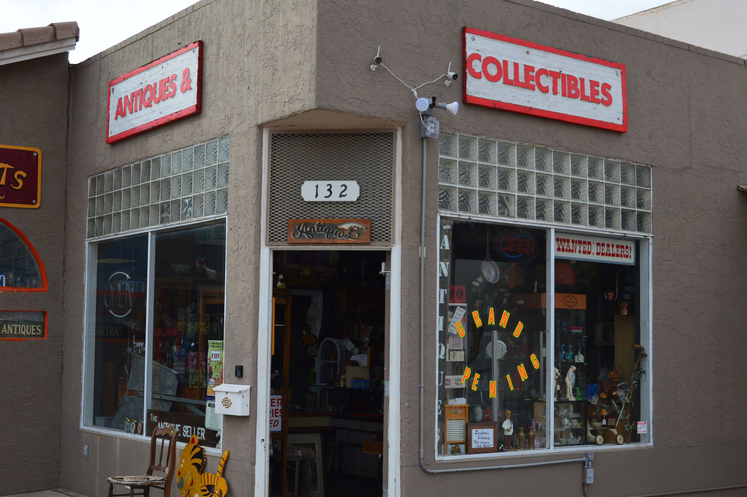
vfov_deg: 25.7
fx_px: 1088
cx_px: 374
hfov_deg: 37.9
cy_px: 248
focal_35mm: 52
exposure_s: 1/400
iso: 400
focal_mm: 35
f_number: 11
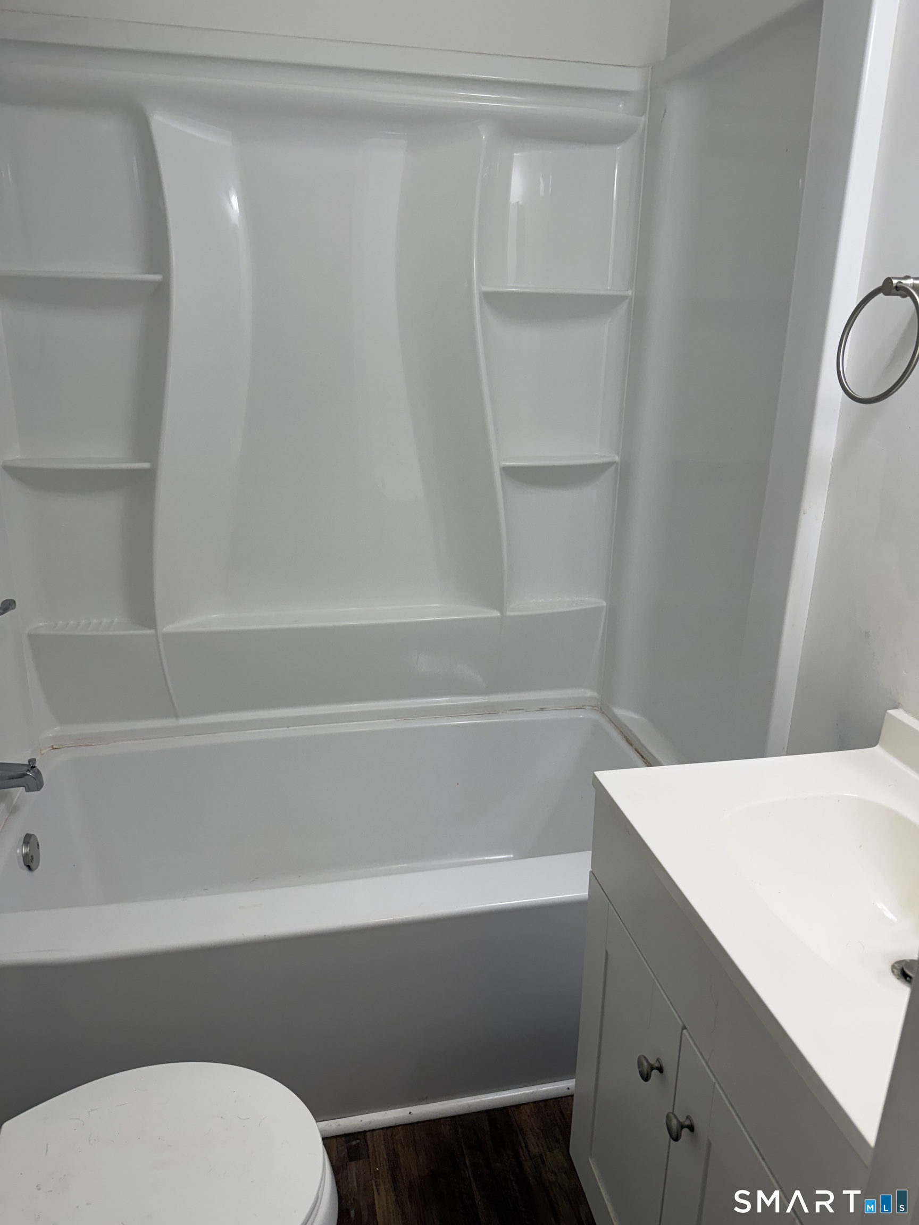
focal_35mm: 24
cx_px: 460
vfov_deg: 71.6
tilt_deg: -17.9
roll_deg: -1.4
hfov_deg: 56.8
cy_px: 612
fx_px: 850
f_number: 1.78
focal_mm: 6.76
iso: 100
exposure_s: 1/120
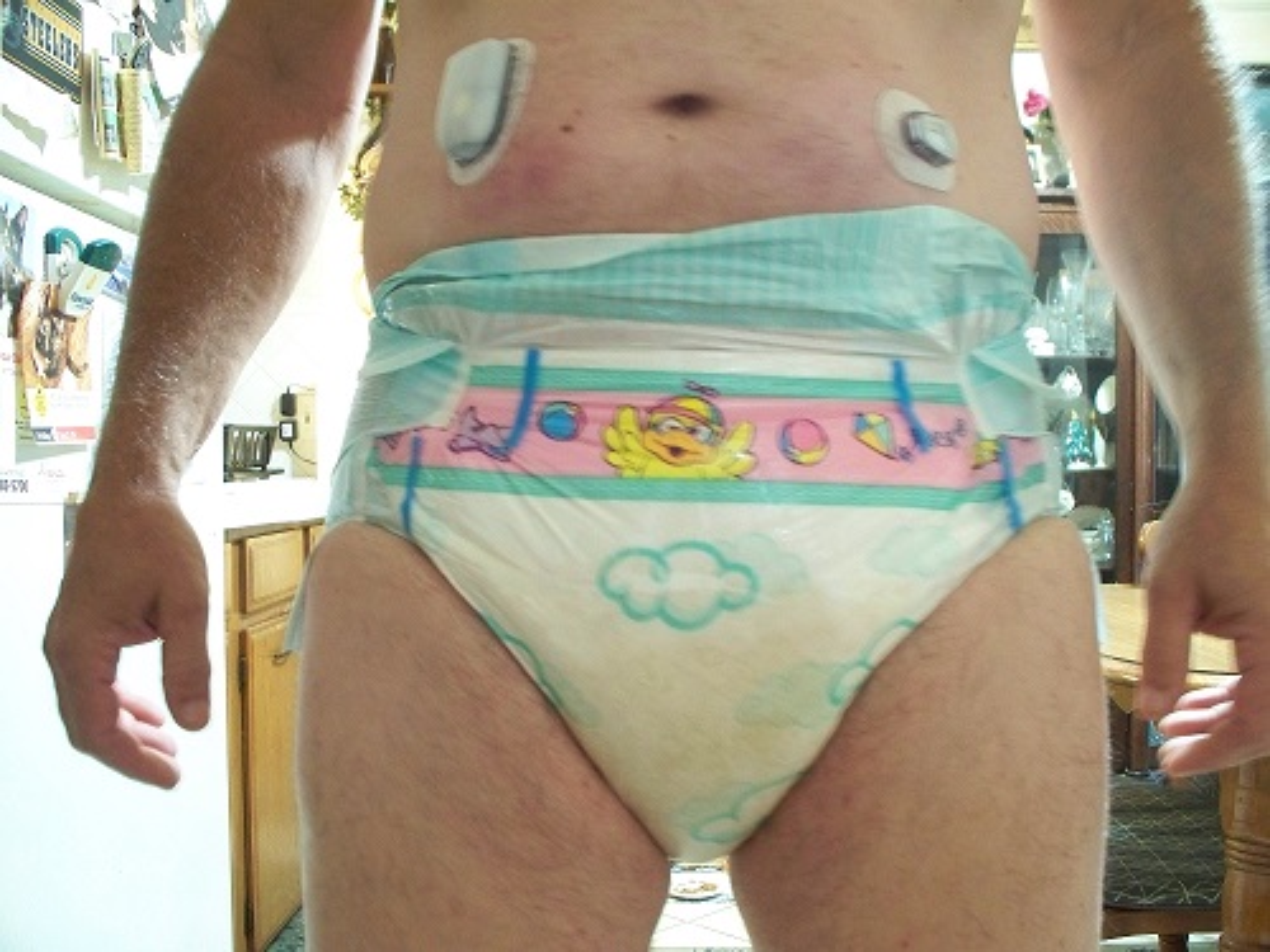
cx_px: 635
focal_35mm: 36
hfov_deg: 51.4
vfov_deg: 39.7
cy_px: 476
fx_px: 1321
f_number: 2.8
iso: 400
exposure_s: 1/2
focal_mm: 7.54
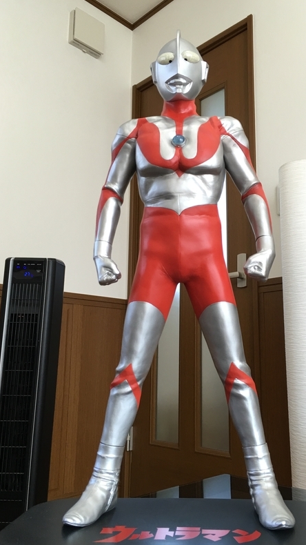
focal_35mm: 32
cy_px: 272
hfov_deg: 36.5
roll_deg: +0.2
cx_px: 190
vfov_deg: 61.0
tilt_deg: +12.2
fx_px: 462
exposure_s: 1/15
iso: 25
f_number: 2.2
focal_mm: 4.15
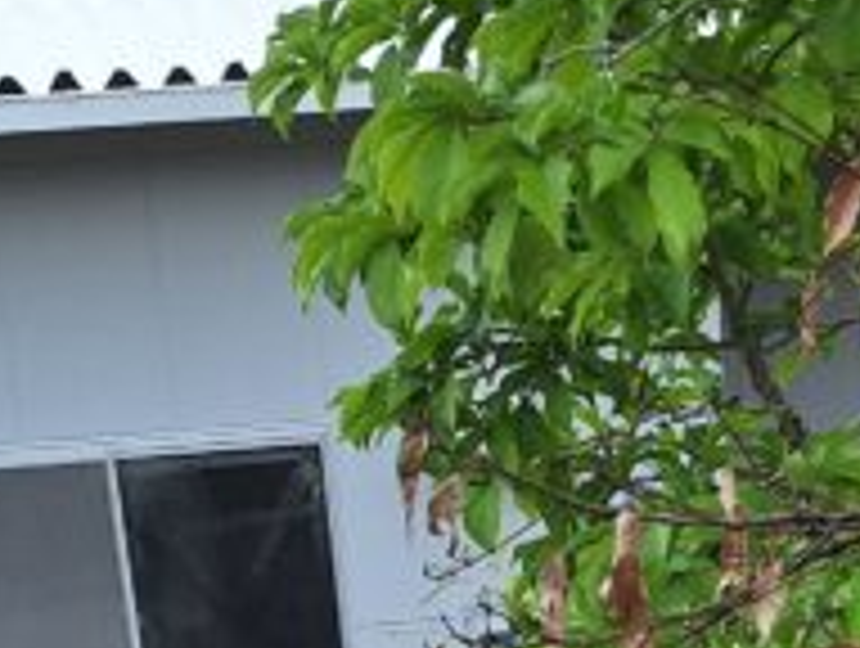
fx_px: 3062
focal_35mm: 123
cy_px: 1584
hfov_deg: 15.8
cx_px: 792
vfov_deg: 10.4
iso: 40
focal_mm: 5.54
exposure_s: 1/1339
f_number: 1.8
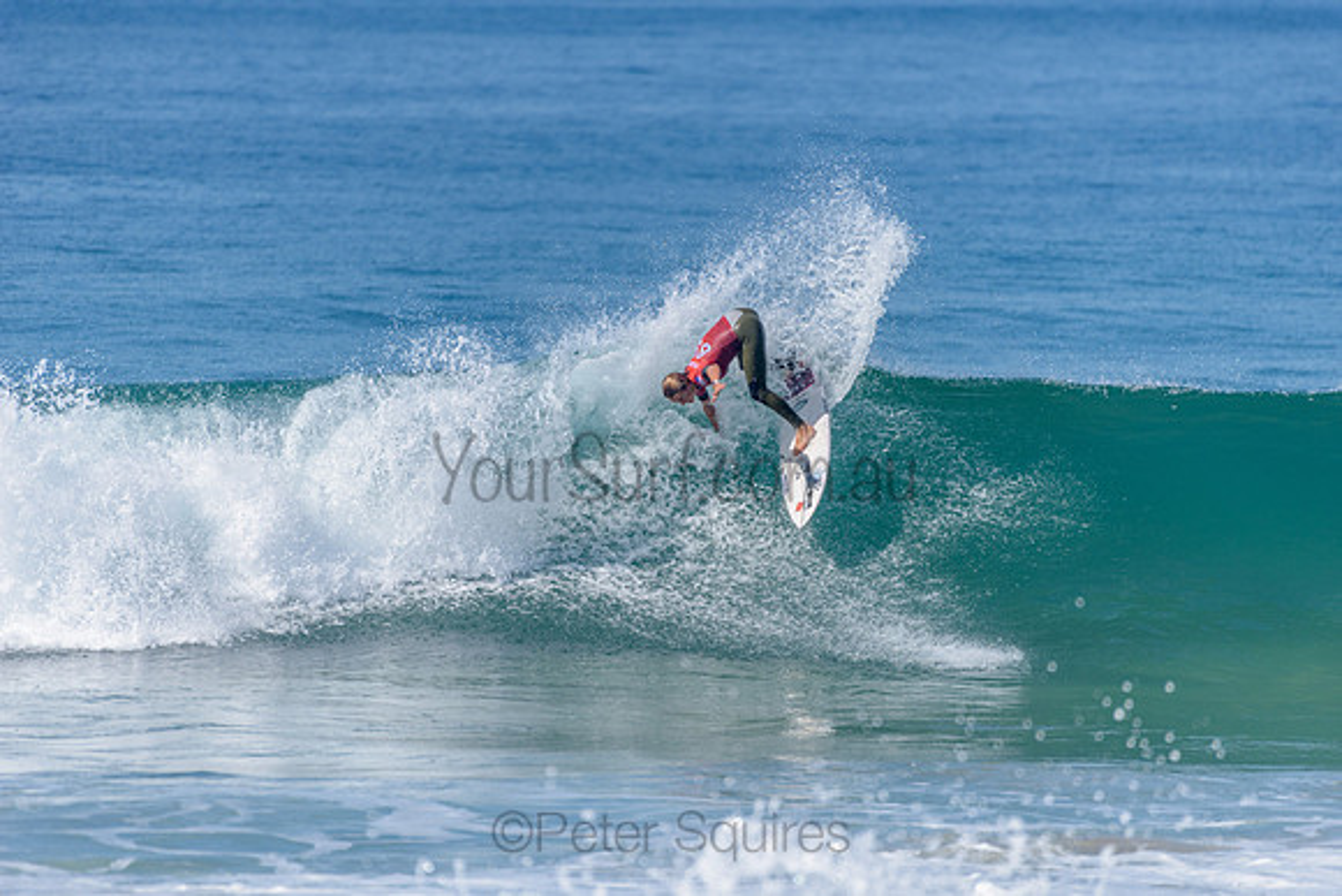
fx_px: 18642
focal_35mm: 500
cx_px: 671
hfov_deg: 4.1
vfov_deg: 2.8
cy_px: 448
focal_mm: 500
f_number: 5.6
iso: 180
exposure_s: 1/2000
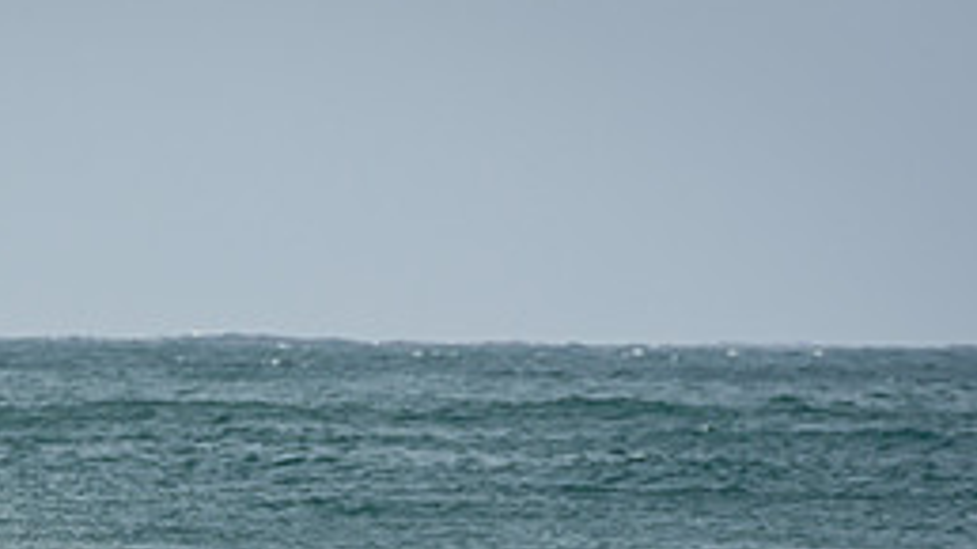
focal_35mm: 706
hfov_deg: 3.1
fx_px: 18286
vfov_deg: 1.7
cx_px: 80
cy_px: 680
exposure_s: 1/1250
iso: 200
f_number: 5.6
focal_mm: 200
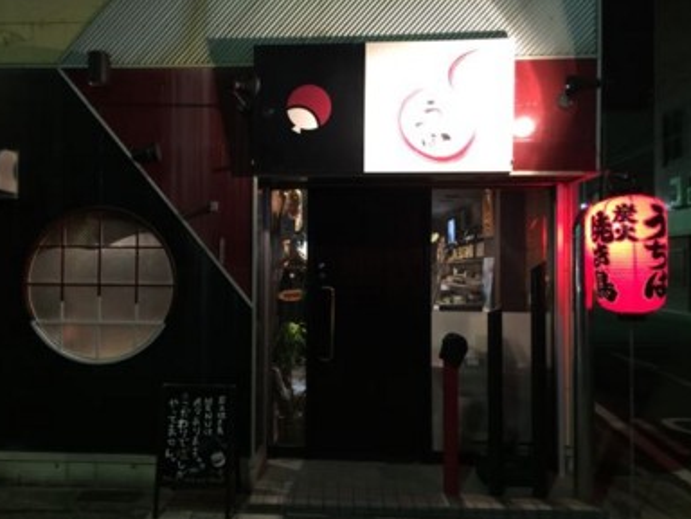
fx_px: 679
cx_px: 295
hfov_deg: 53.8
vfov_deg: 41.8
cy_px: 245
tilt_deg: +2.8
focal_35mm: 34
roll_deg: -1.3
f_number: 2.2
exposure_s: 1/4
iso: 64
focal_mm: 4.15
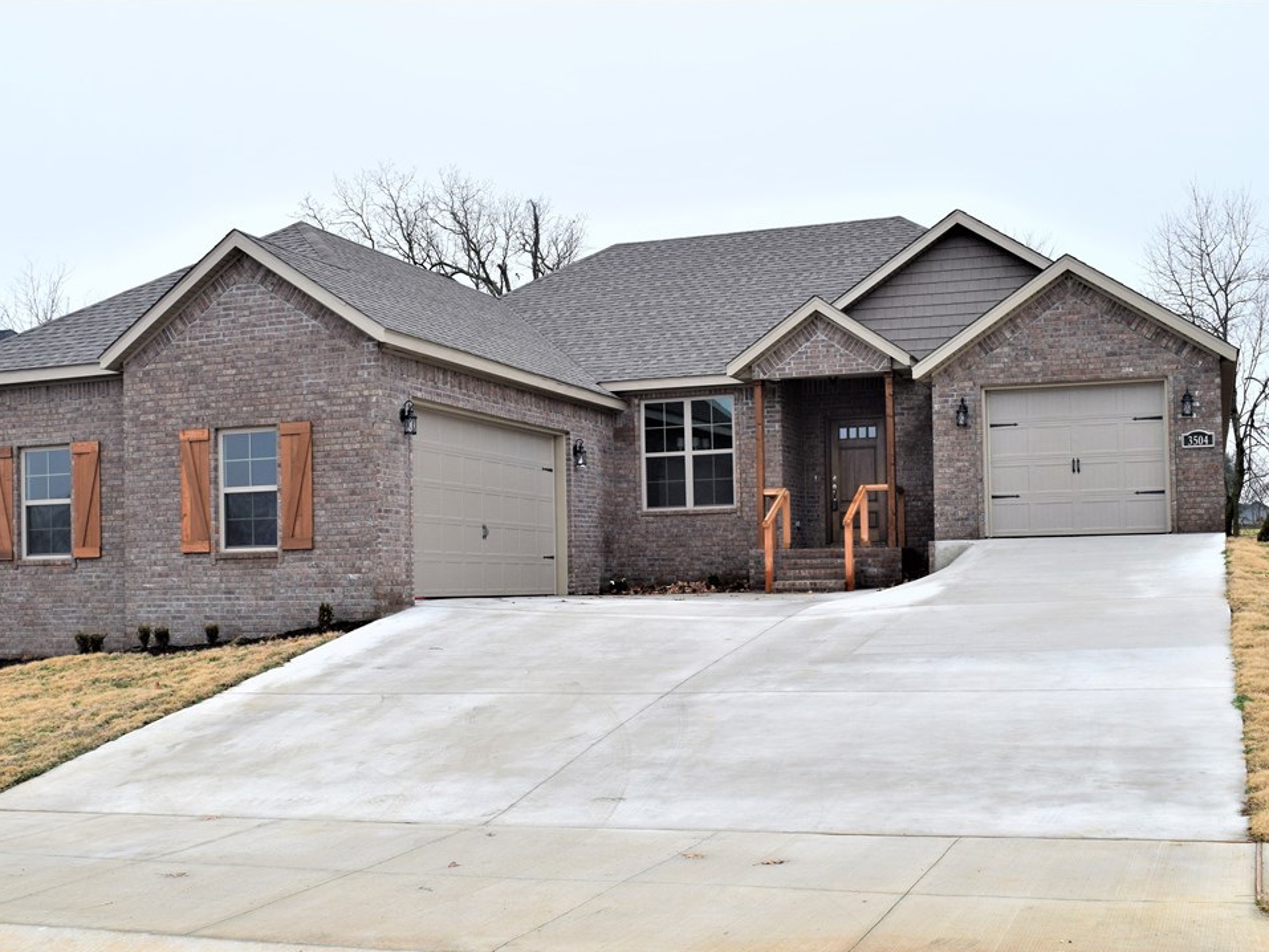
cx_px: 573
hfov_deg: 51.3
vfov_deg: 39.7
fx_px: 1320
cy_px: 477
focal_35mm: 36
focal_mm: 22
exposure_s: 1/200
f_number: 8
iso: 400
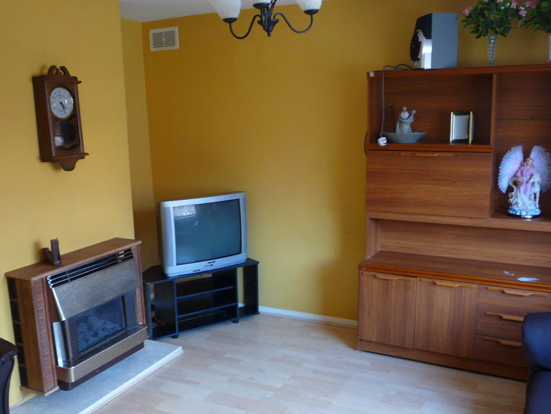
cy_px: 234
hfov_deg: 51.3
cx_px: 258
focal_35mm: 36
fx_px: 573
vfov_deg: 39.6
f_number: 3.3
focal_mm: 5.2
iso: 100
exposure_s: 1/8
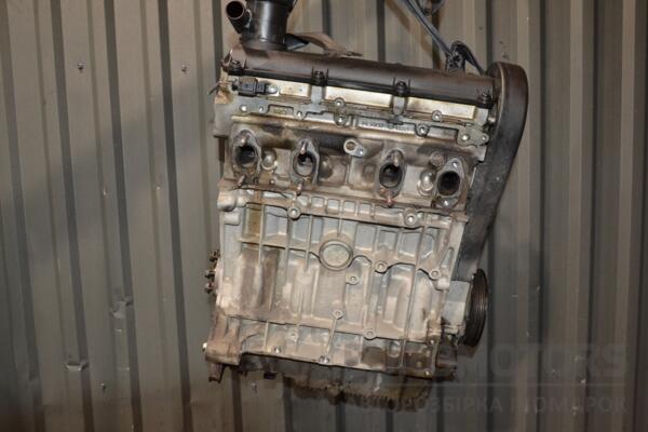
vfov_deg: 41.7
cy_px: 216
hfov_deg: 59.5
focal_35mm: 32
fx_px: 567
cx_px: 324
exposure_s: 1/60
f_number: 5
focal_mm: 21
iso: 800
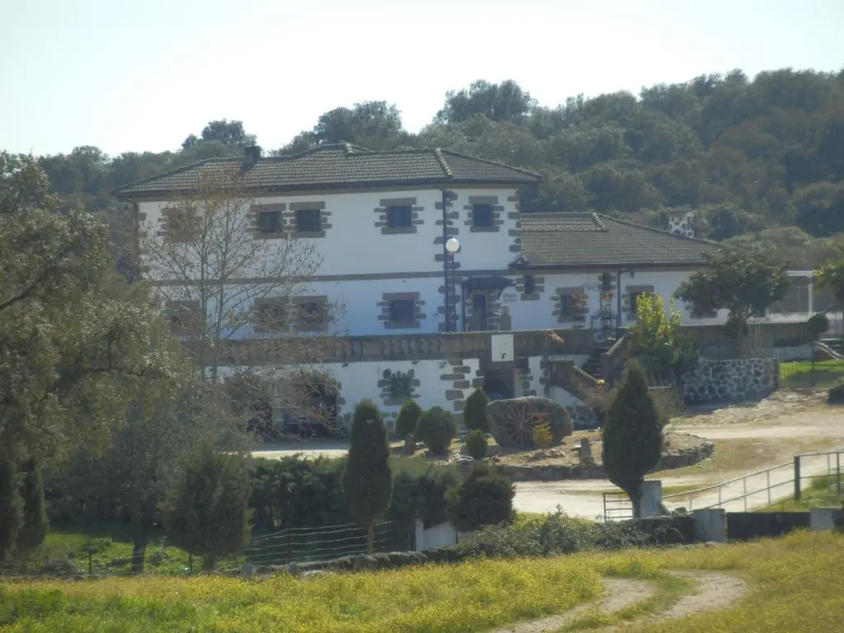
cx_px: 422
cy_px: 316
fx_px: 7315
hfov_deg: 6.6
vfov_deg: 5.0
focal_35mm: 300
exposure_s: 1/320
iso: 80
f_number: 5.9
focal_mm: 52.5
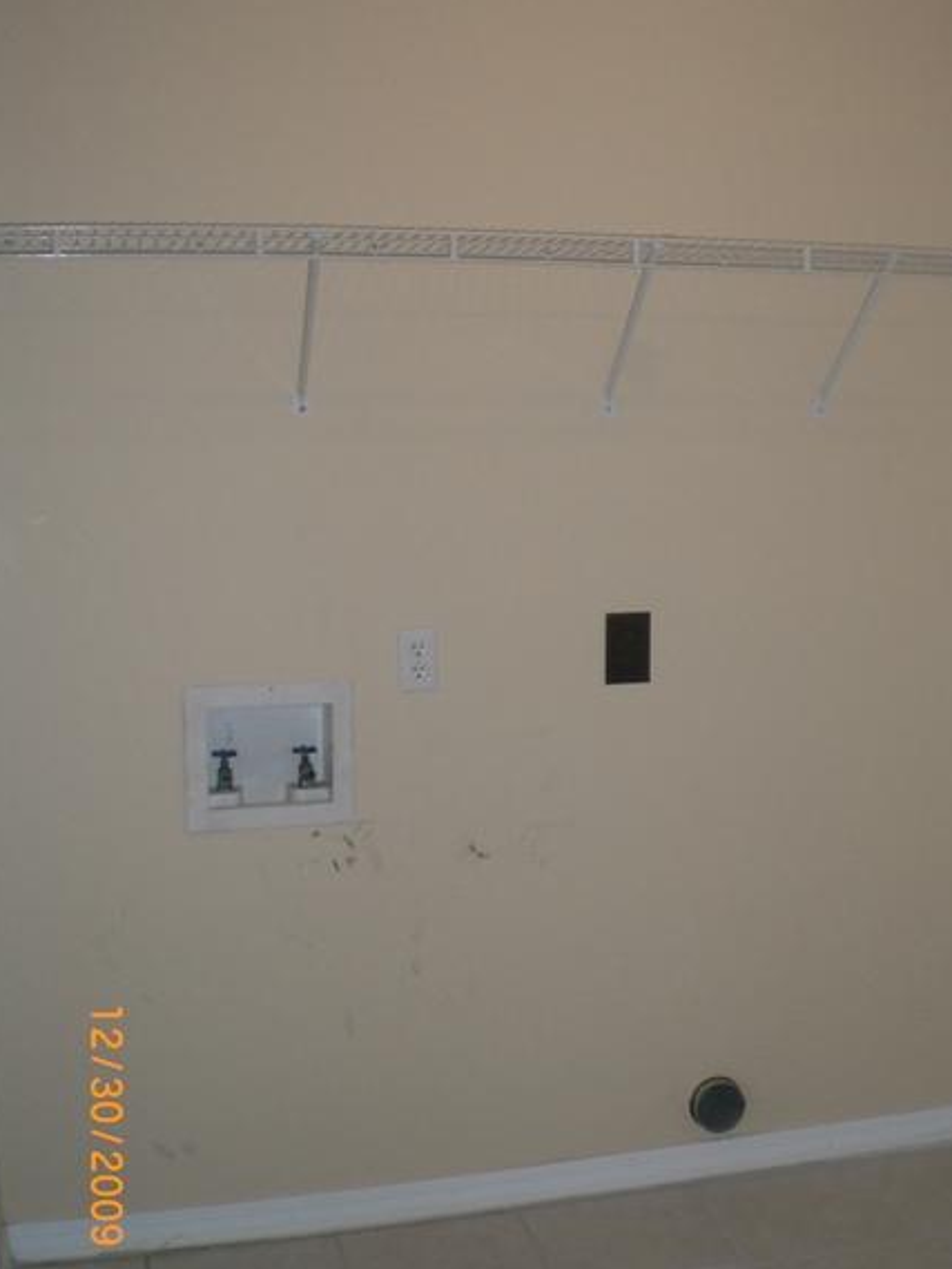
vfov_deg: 40.4
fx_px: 1723
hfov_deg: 30.8
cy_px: 703
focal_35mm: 47
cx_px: 575
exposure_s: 1/60
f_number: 3.1
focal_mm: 6.3
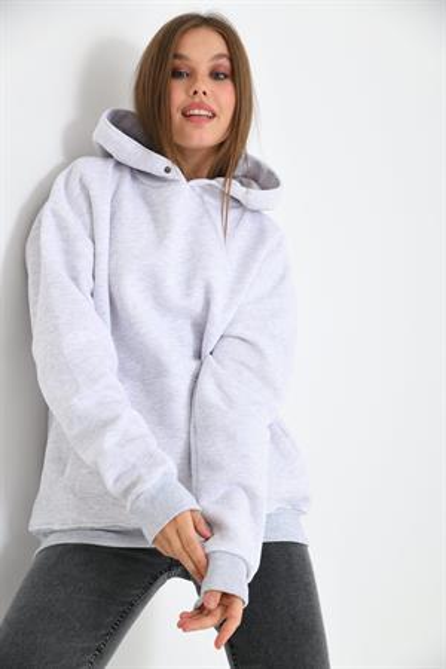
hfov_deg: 22.6
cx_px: 223
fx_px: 1115
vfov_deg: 33.4
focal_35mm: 60
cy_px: 334
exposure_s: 1/125
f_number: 5.6
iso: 100
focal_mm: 60
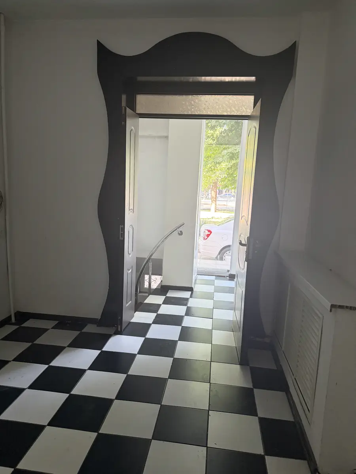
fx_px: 329
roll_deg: -3.5
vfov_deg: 71.6
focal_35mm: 24
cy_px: 237
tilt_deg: -8.1
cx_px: 178
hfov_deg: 56.8
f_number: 1.78
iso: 320
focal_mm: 6.76
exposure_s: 1/60
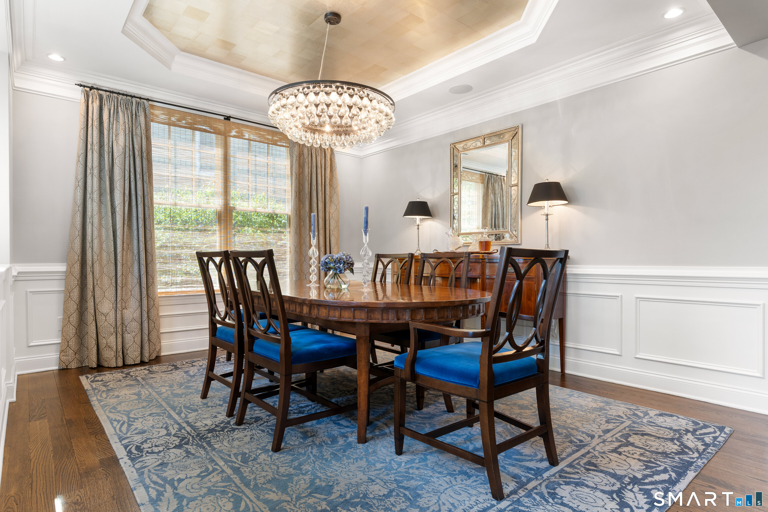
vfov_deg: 61.9
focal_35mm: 20
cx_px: 384
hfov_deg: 84.0
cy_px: 256
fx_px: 427
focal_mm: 20
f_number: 8
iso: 320
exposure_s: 1/2.5
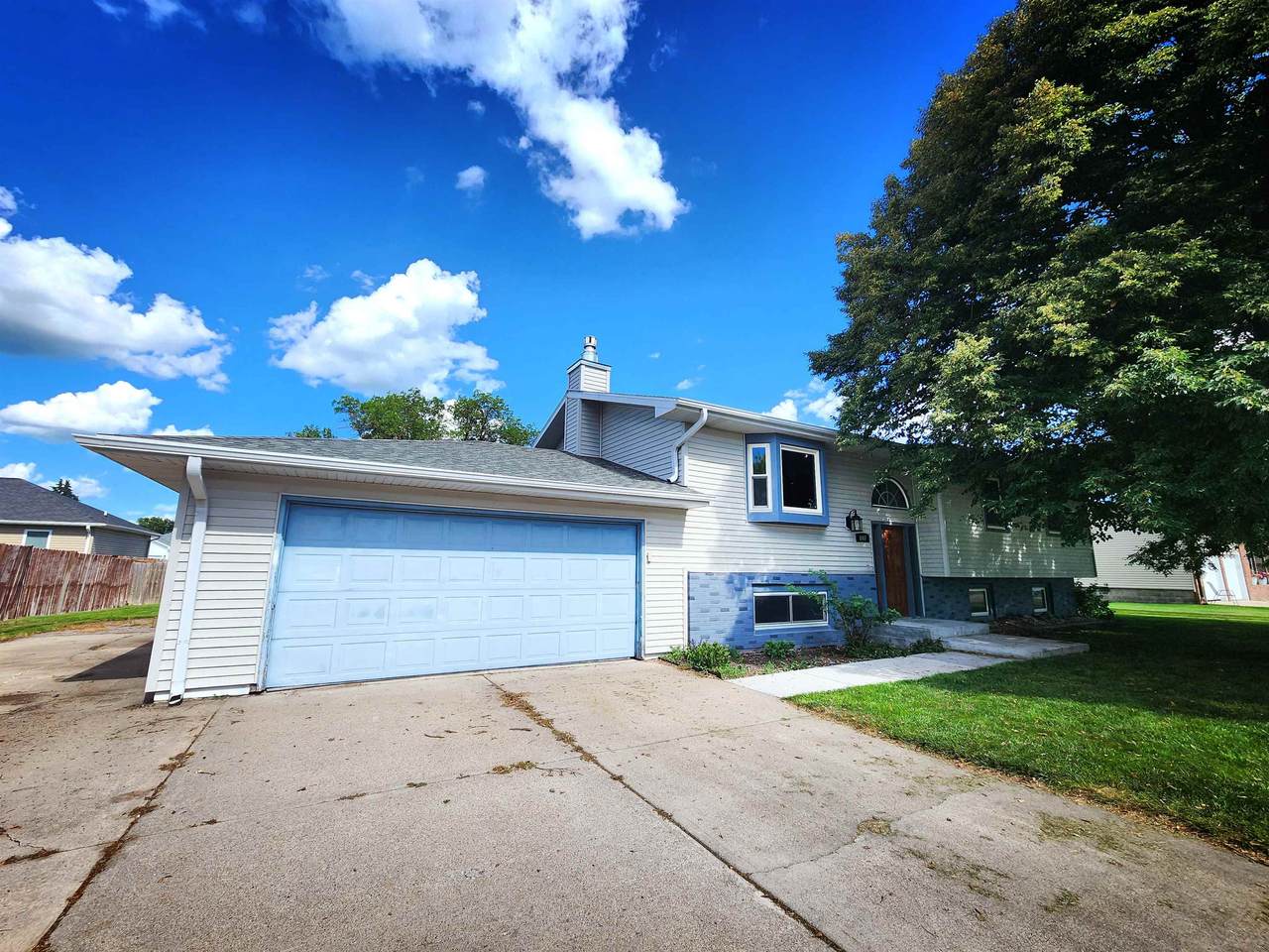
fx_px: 477
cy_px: 476
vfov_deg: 89.9
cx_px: 634
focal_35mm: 13
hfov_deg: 106.2
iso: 50
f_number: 2.2
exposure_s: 1/1433
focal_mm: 2.2
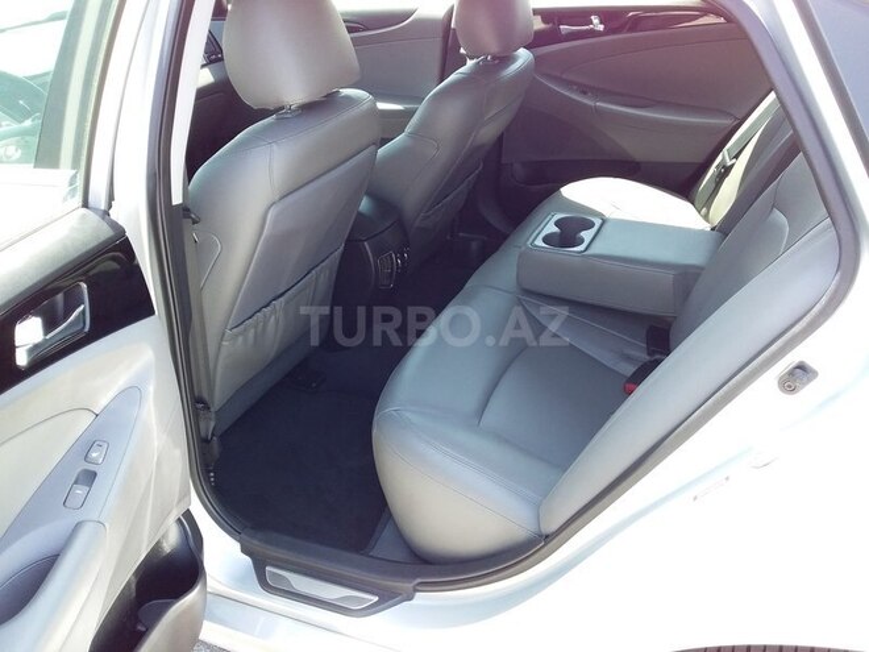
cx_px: 434
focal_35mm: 31
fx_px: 778
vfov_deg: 45.4
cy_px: 326
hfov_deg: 58.4
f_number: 2.2
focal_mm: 3.3
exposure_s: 1/100
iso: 50
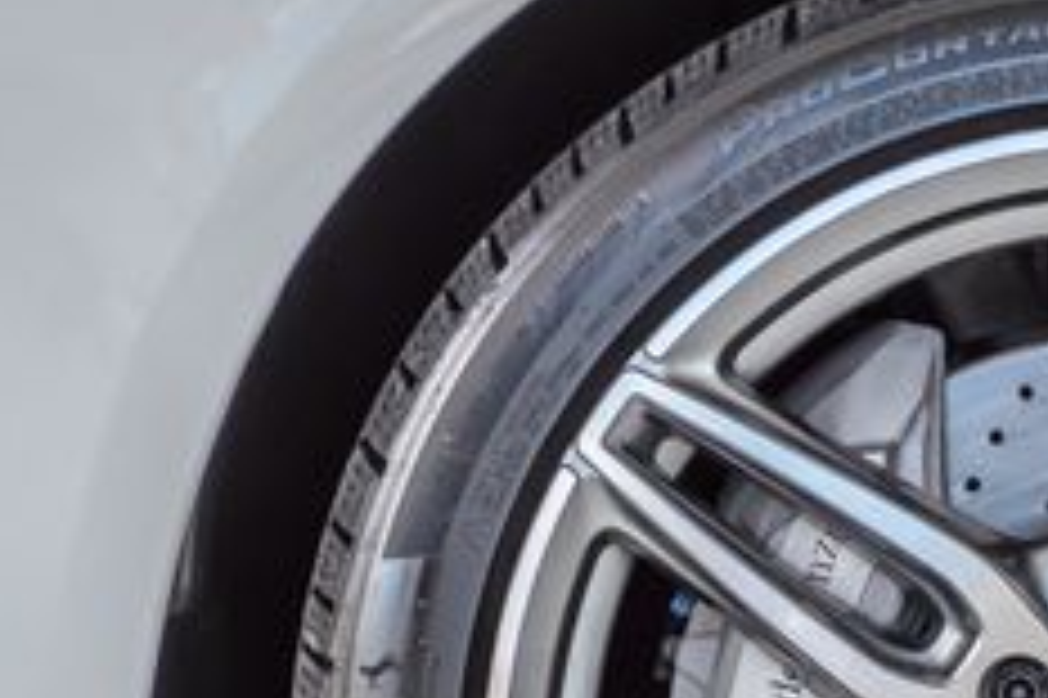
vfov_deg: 5.2
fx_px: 7592
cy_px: 703
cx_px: 1135
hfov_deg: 7.8
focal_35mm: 261
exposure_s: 1/1250
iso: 400
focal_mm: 70
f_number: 4
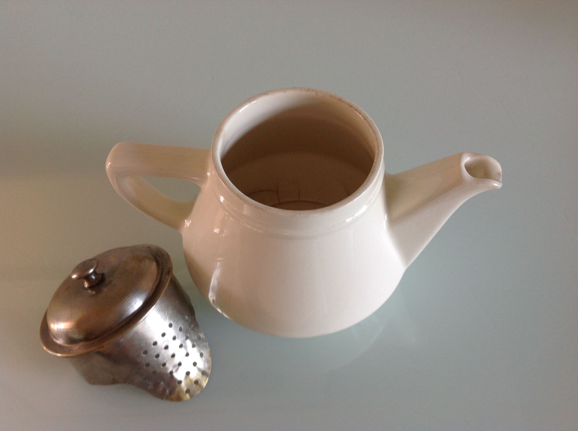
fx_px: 584
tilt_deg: -55.6
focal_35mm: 35
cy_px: 216
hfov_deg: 52.7
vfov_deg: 40.6
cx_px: 289
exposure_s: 1/25
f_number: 2.4
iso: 64
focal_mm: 4.28
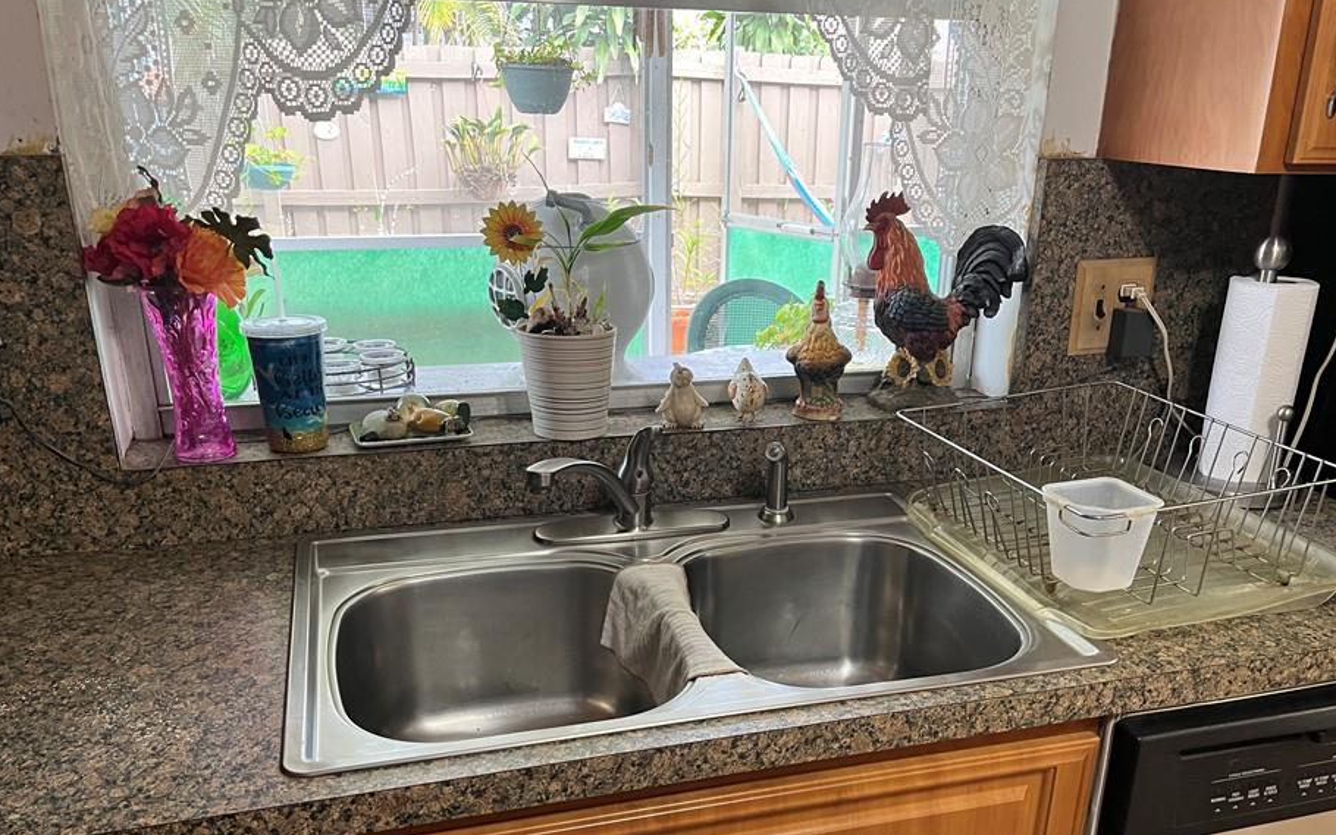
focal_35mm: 31
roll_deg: -1.5
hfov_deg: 61.2
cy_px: 550
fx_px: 1129
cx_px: 718
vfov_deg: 40.2
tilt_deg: -21.8
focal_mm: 5.1
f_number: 1.6
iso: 125
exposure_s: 1/60
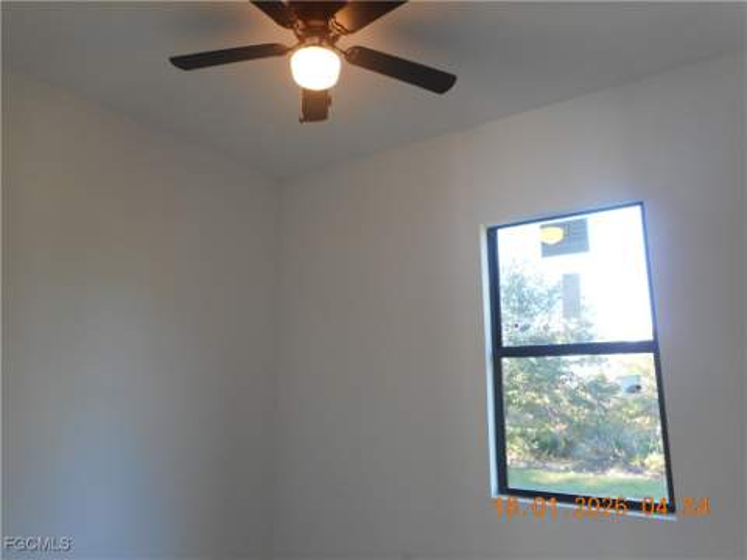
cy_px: 280
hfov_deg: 69.4
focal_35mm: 25
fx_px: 539
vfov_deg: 54.9
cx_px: 374
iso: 140
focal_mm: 4.5
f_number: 3.7
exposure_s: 1/30
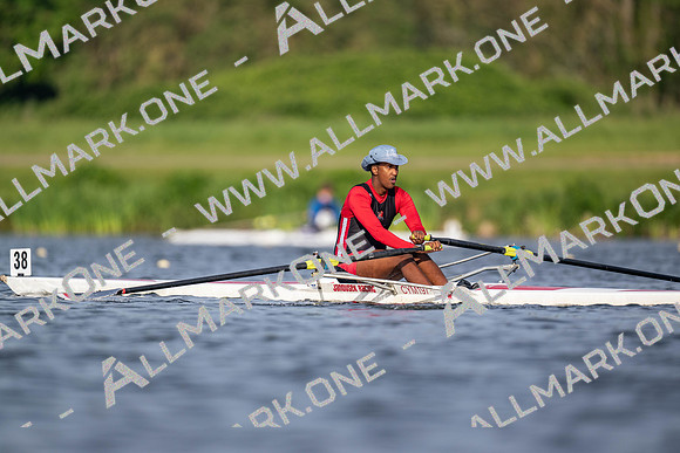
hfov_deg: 3.4
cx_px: 340
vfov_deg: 2.3
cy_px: 226
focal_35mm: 600
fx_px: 11335
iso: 250
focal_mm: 600
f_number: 4
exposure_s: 1/2500
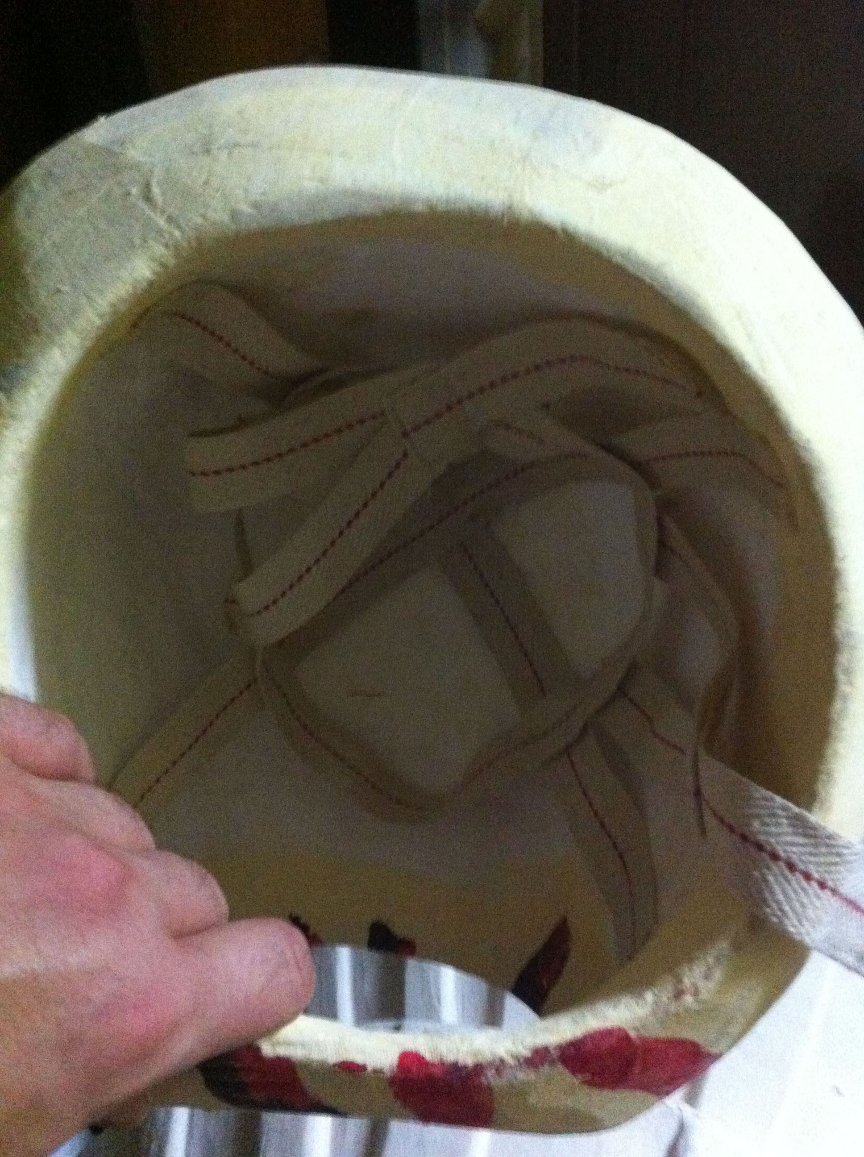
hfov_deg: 40.6
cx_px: 432
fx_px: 1168
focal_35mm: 35
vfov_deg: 52.7
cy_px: 578
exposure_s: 1/17
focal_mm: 3.85
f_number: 2.8
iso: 1000
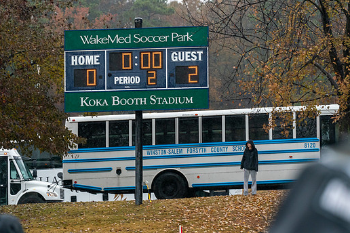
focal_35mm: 225
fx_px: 2187
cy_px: 120
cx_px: 182
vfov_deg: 6.1
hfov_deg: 9.1
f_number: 5.6
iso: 3200
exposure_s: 1/1000
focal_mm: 200
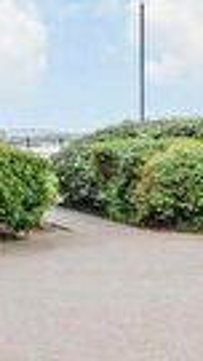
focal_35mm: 76
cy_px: -210
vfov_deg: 22.0
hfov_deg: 10.6
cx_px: -417
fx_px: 727
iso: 100
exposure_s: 1/125
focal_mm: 14
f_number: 8
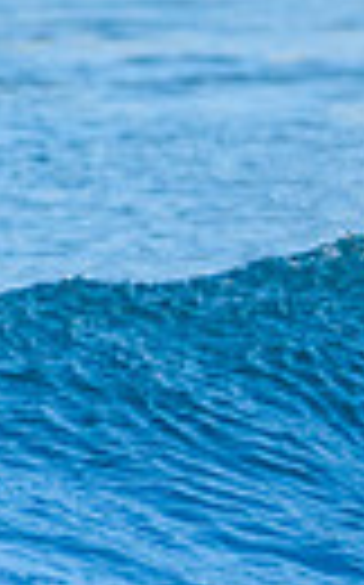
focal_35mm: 2773
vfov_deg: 0.8
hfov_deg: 0.5
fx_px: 44112
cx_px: 1033
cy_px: 434
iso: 560
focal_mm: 500
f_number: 5.6
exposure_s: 1/2000
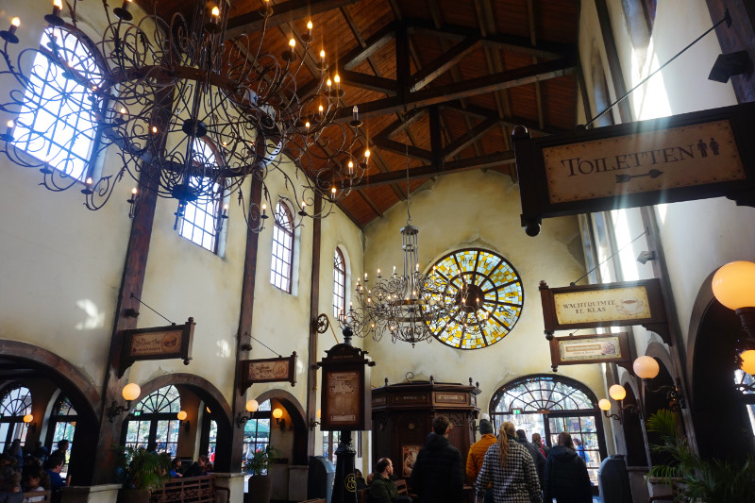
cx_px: 378
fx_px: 503
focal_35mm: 24
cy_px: 252
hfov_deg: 73.8
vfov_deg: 53.1
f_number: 4
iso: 125
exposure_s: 1/60
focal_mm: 16
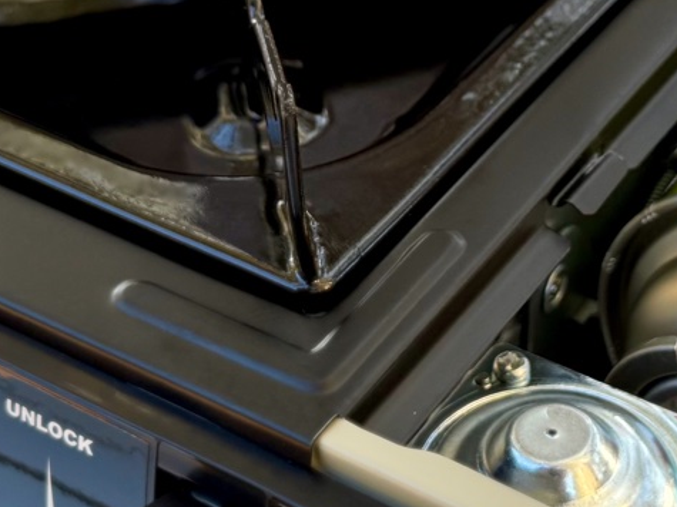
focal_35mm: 101
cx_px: 458
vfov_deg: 14.6
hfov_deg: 19.4
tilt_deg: -40.0
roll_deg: +2.2
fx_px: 1975
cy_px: 174
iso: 100
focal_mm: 6.76
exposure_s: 1/175
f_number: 1.78
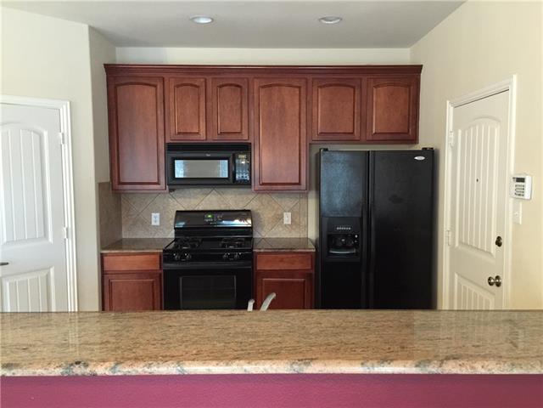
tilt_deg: -3.8
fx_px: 455
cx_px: 272
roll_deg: -1.3
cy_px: 204
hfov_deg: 61.7
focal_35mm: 29
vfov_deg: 48.2
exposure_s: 1/8
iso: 160
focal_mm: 4.15
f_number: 2.2
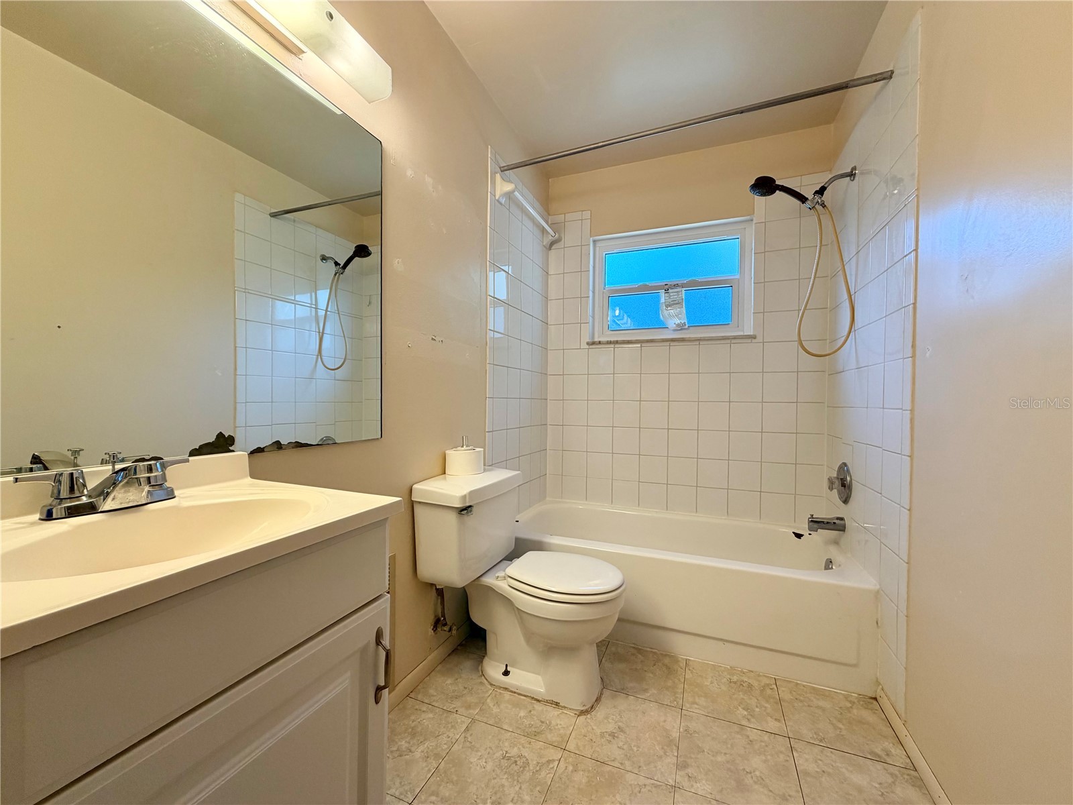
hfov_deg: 102.1
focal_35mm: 14
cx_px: 536
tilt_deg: -0.7
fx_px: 434
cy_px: 402
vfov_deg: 85.7
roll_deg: +0.1
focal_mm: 2.22
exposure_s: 1/120
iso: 125
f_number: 2.2
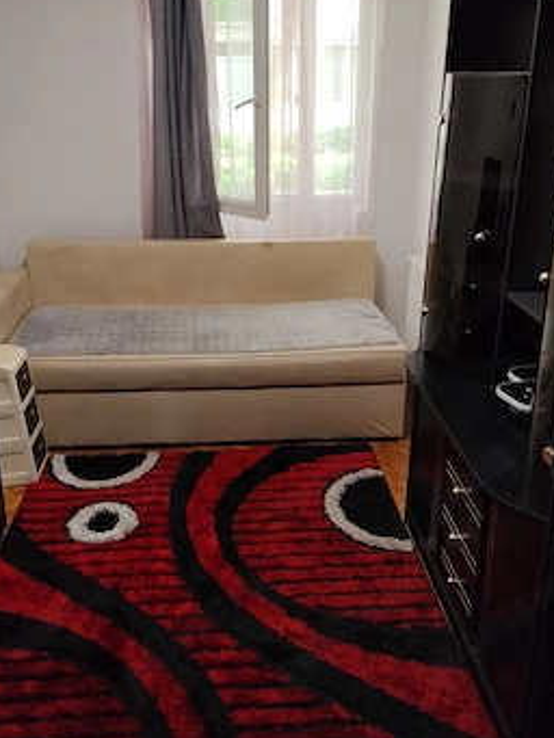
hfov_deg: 41.8
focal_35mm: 34
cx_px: 268
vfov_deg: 53.9
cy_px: 333
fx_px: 725
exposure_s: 1/33
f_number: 1.8
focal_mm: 4.22
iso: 200
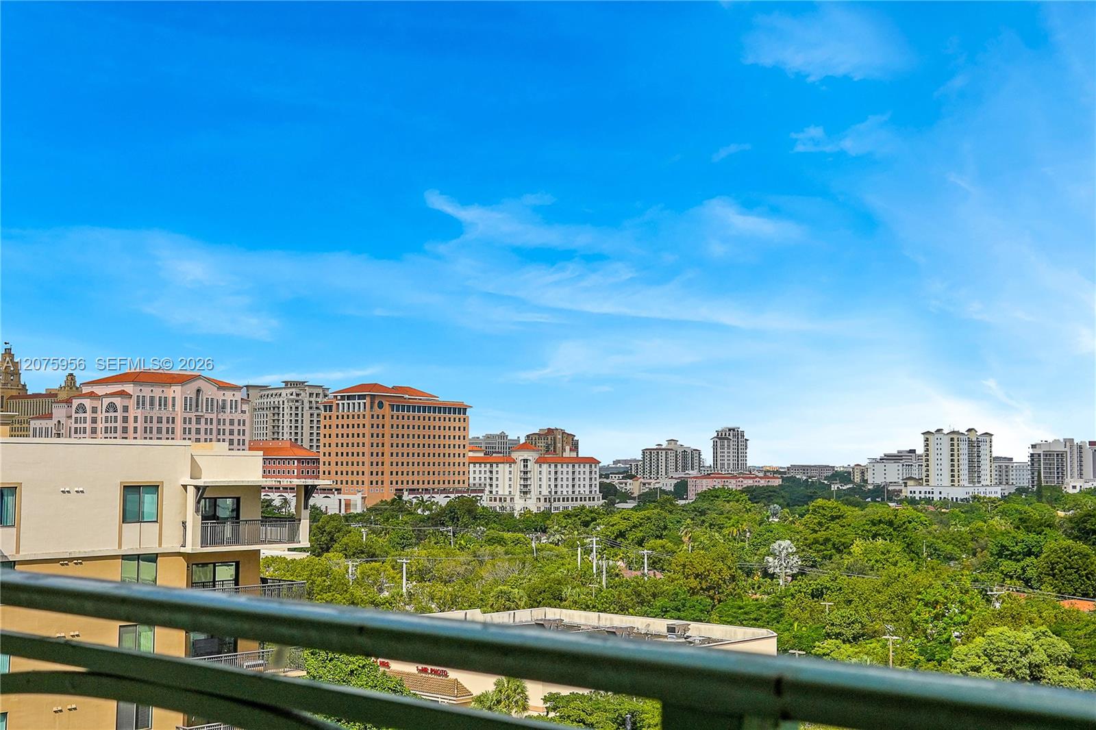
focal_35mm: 45
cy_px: 365
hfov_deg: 43.6
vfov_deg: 29.9
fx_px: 1370
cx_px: 548
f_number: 8
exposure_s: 1/2500
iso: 320
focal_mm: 30
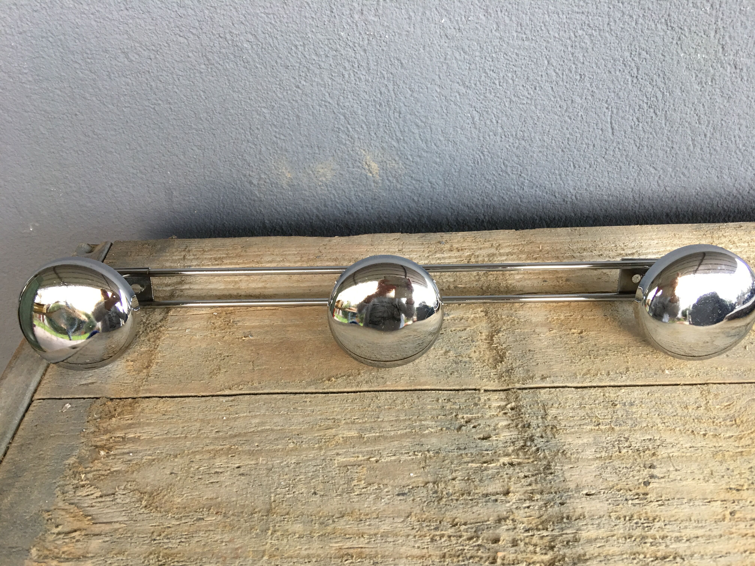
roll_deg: +2.4
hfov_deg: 61.7
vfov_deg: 48.2
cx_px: 378
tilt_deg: -36.0
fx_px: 633
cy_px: 283
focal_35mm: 29
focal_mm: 4.15
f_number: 2.2
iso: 40
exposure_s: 1/17
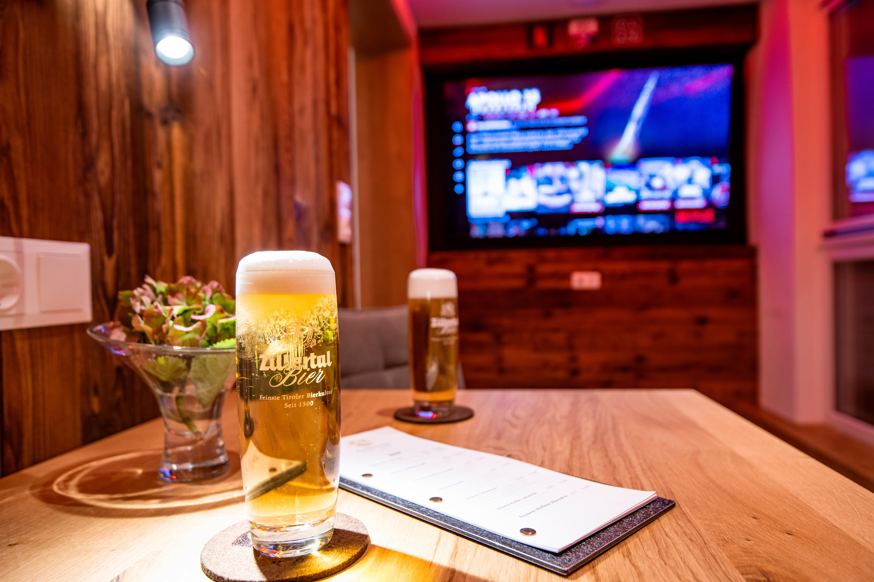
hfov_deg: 73.7
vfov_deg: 53.1
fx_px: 583
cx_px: 437
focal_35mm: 24
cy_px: 291
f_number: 4.5
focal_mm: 24
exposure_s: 1/6
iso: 250
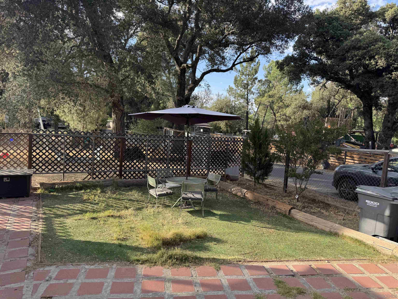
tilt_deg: -5.9
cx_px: 199
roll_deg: -3.7
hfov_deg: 71.6
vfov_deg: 56.8
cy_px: 150
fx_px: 276
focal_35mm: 24
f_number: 1.78
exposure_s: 1/621
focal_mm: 6.76
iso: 80
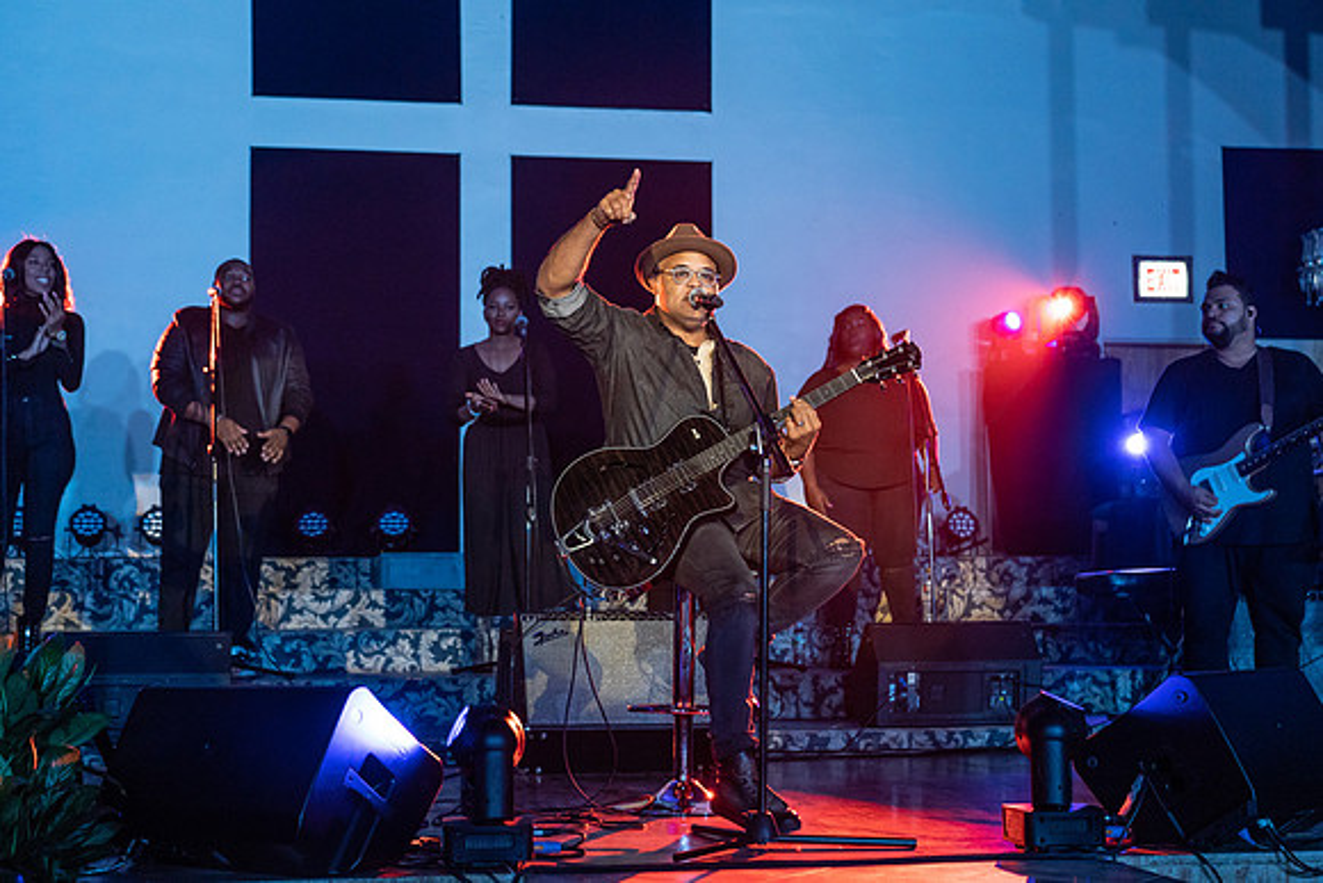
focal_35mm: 52
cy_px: 442
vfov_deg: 26.0
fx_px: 1911
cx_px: 662
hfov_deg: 38.2
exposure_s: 1/320
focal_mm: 52
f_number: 4
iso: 5000
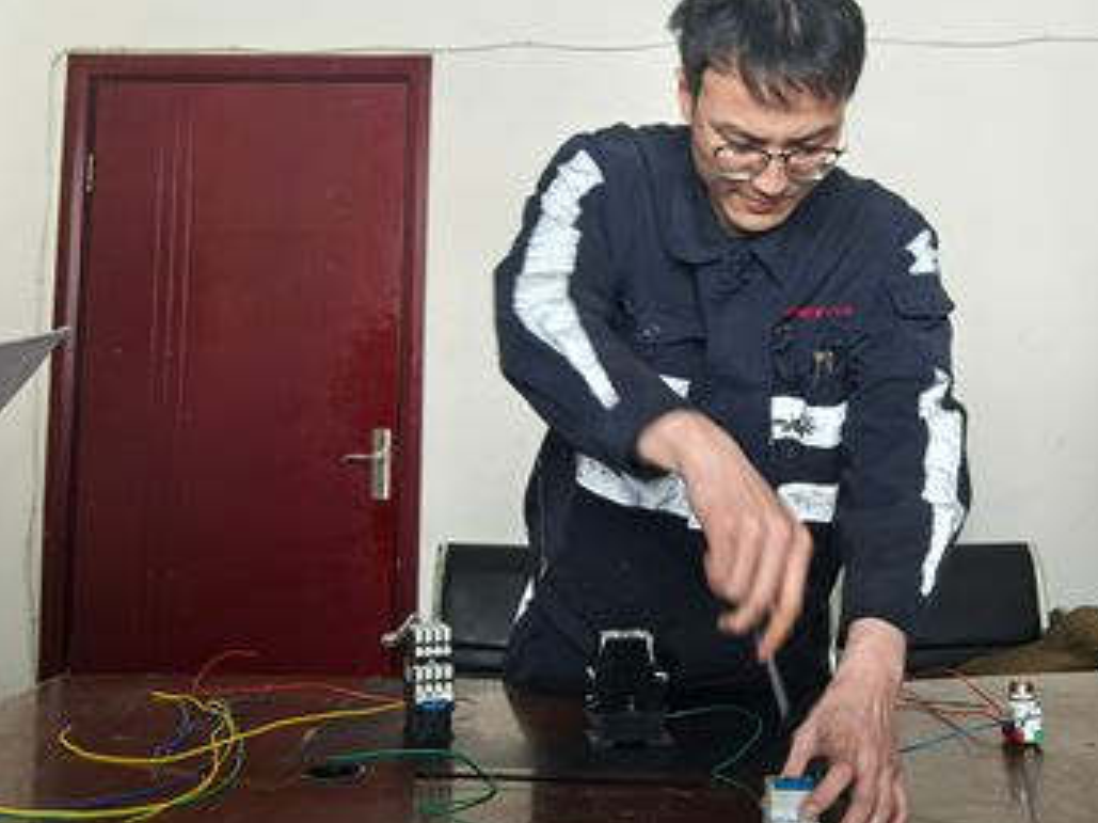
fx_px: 1110
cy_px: 288
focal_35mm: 35
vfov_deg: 40.3
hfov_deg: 51.9
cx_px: 711
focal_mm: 1.95
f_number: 2.2
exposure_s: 1/50
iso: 100
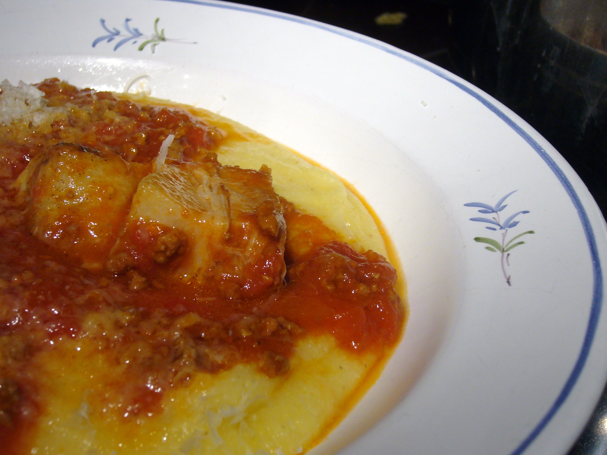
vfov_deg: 26.6
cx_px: 304
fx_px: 964
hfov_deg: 34.9
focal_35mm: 55
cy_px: 228
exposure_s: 1/30
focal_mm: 9.1
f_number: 3.5
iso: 100
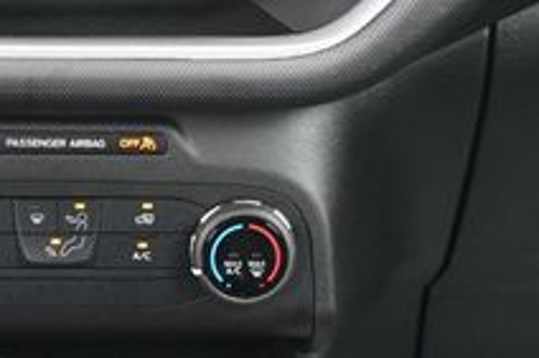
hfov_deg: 14.7
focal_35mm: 138
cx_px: 53
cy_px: -48
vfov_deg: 9.8
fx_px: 2068
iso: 1000
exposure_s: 1/125
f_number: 4.8
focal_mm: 30.5
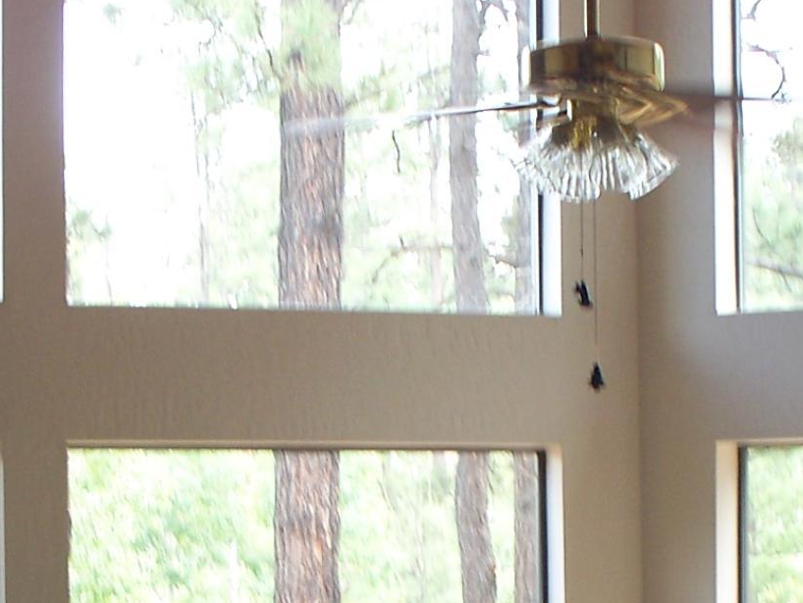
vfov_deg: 11.1
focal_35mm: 132
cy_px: 652
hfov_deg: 14.9
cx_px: 410
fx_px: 3065
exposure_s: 1/20
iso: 64
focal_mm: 7.54
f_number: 2.8
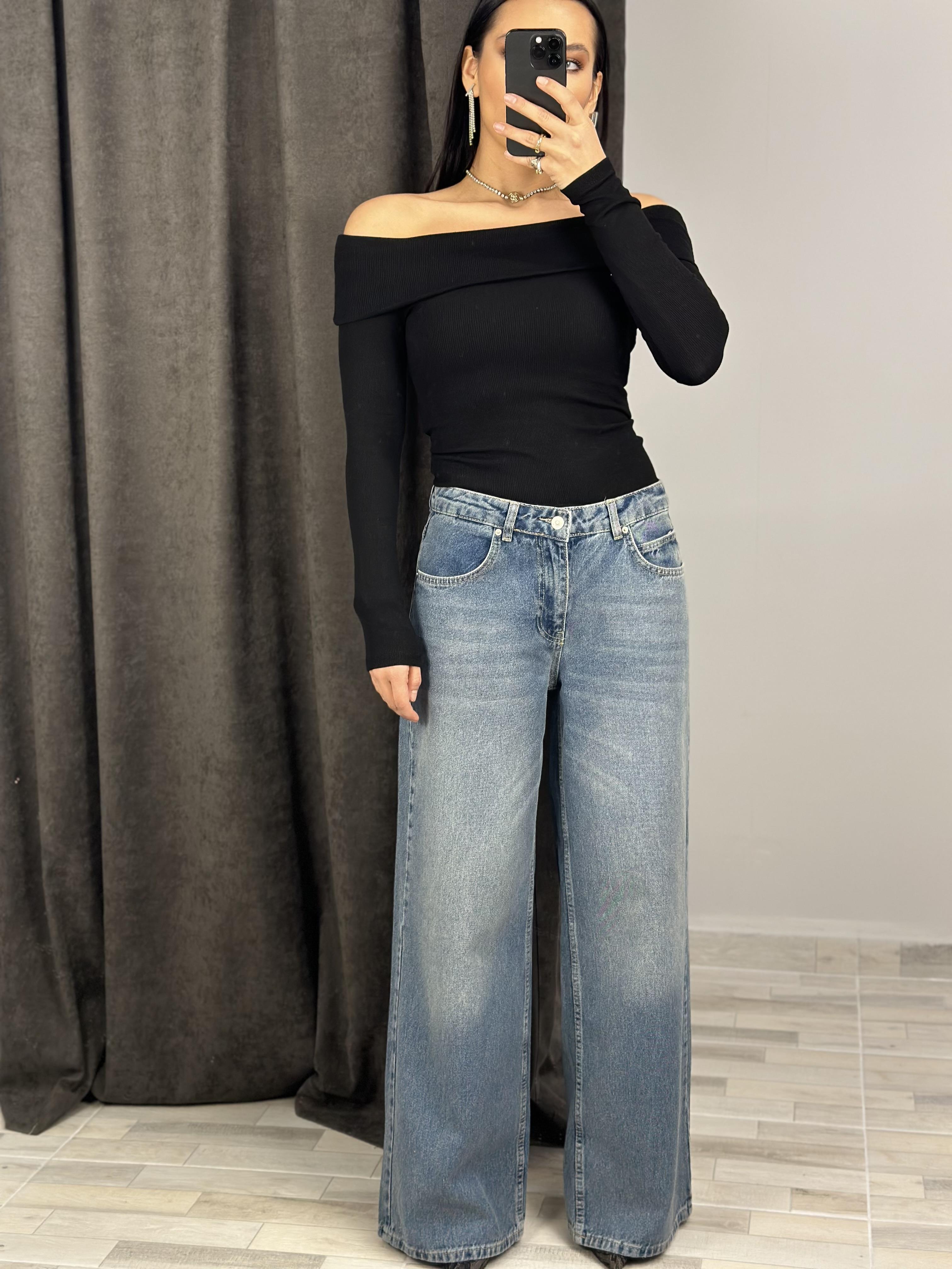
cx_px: 476
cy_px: 634
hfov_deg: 30.3
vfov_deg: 39.7
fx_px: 1760
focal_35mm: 48
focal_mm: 6.86
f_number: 1.78
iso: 125
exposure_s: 1/50
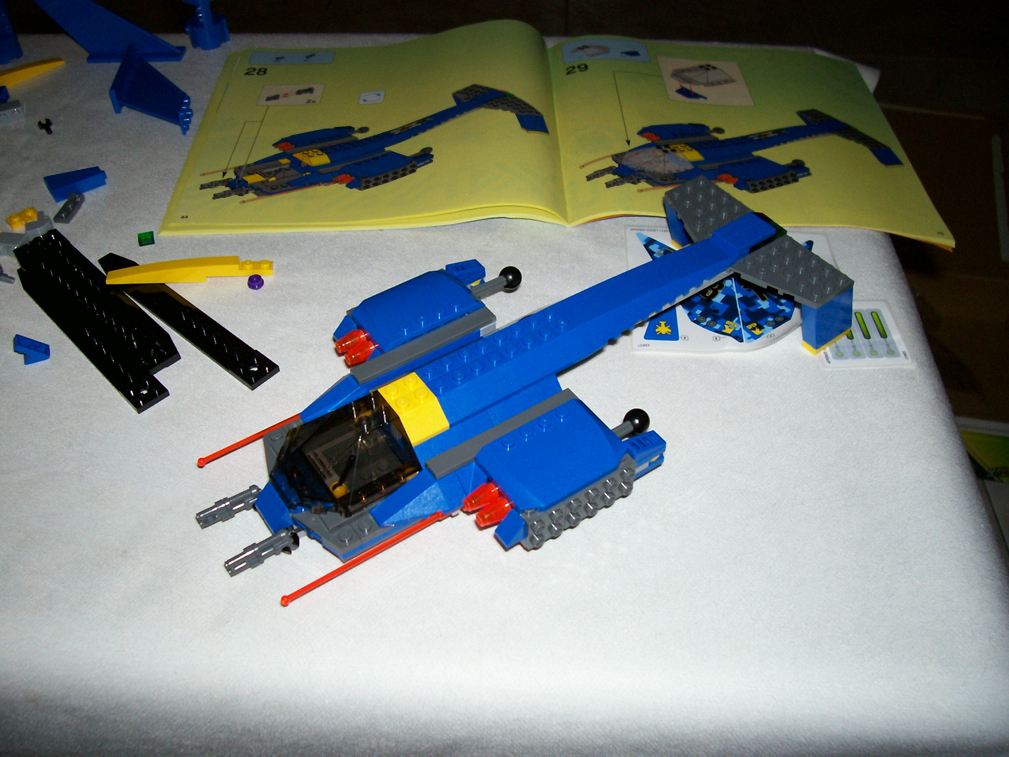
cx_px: 504
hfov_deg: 54.0
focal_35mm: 34
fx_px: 991
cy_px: 378
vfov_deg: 41.8
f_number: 2.7
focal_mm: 5.6
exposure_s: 1/64
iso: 80
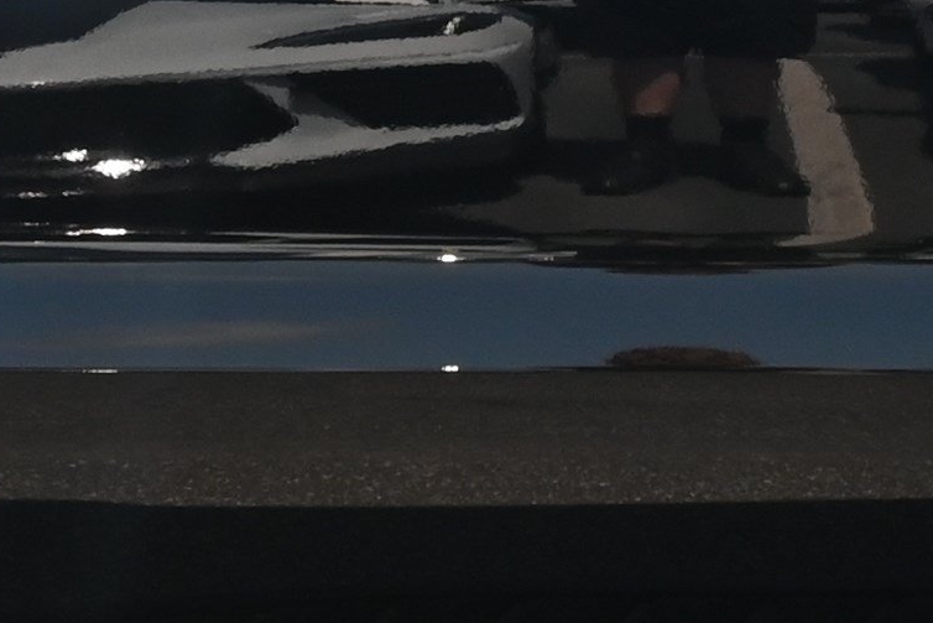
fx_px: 5024
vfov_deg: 7.1
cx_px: 736
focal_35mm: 194
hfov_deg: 10.6
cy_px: 56
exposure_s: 1/250
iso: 200
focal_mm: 17.5
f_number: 5.6
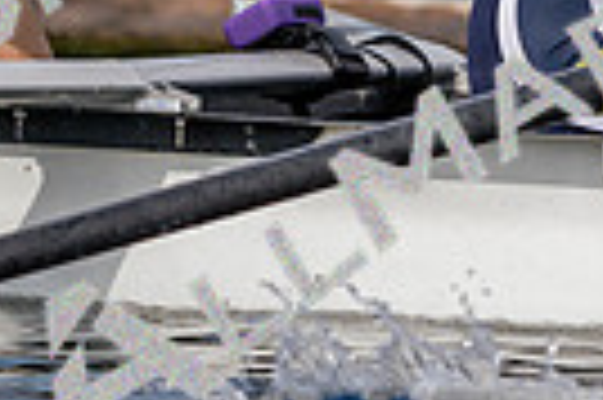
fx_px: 24040
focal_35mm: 1437
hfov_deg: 1.4
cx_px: 958
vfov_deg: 1.0
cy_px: -218
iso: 200
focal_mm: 332
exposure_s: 1/1600
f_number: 6.3
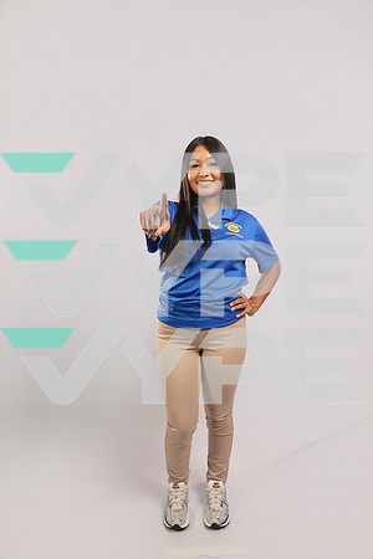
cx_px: 186
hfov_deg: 53.1
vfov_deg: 73.7
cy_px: 280
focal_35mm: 24
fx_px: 373
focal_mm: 24
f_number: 7.1
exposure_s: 1/100
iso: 200
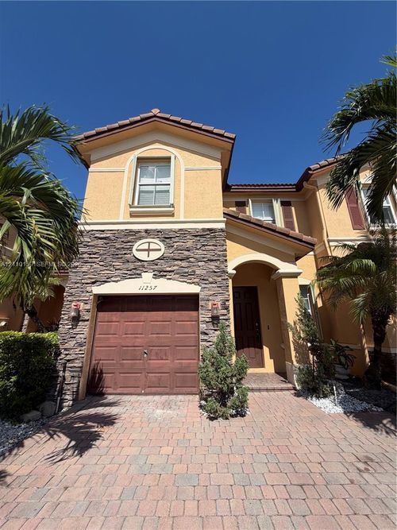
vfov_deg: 102.1
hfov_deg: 85.7
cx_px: 198
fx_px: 214
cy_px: 265
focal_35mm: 14
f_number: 2.2
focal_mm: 2.22
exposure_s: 1/1068
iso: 20
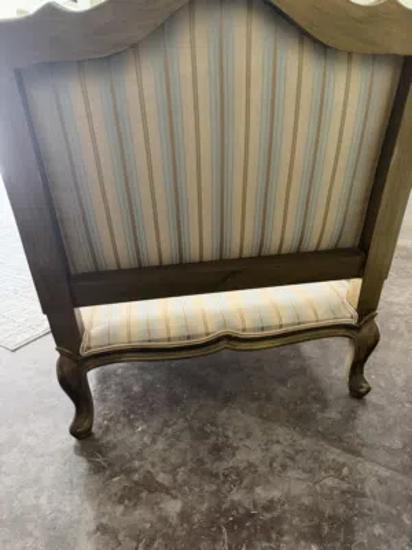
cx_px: 206
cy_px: 275
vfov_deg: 71.6
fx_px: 381
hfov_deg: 56.8
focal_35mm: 24
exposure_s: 1/40
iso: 800
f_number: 1.78
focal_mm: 6.76
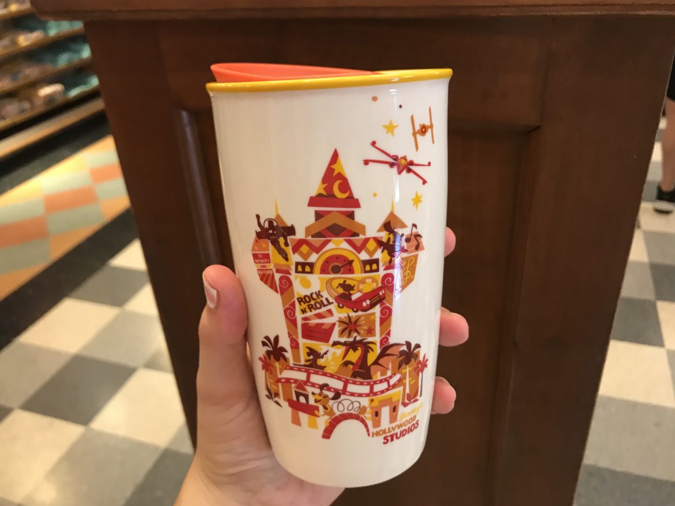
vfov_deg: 48.2
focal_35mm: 29
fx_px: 565
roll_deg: +4.3
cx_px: 334
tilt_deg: -30.4
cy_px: 259
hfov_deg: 61.7
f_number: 1.8
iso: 64
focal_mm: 3.99
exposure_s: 1/15
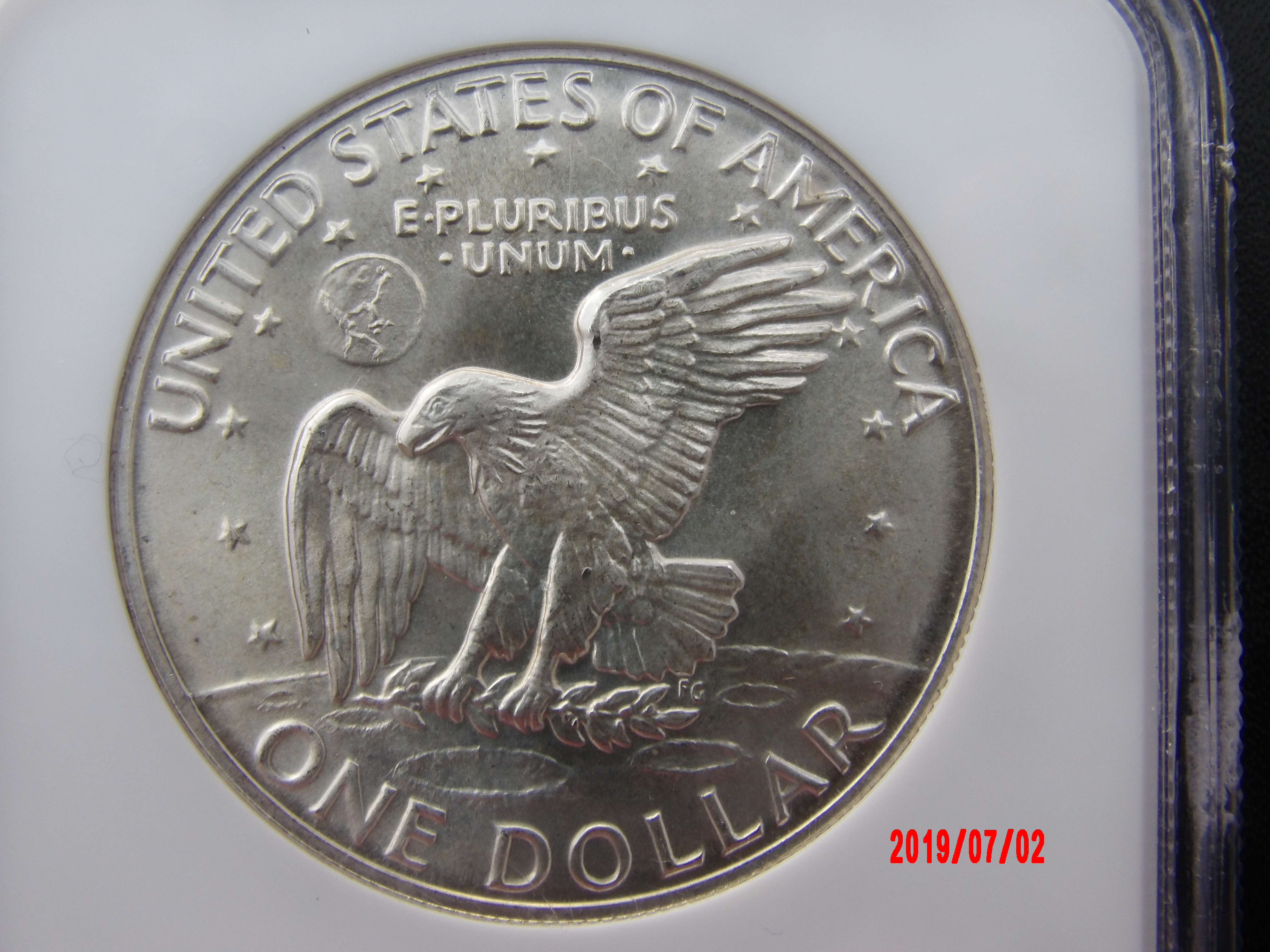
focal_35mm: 51
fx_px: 1871
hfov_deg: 37.5
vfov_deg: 28.6
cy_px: 476
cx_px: 635
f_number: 5.3
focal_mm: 9.2
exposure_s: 1/16
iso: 200
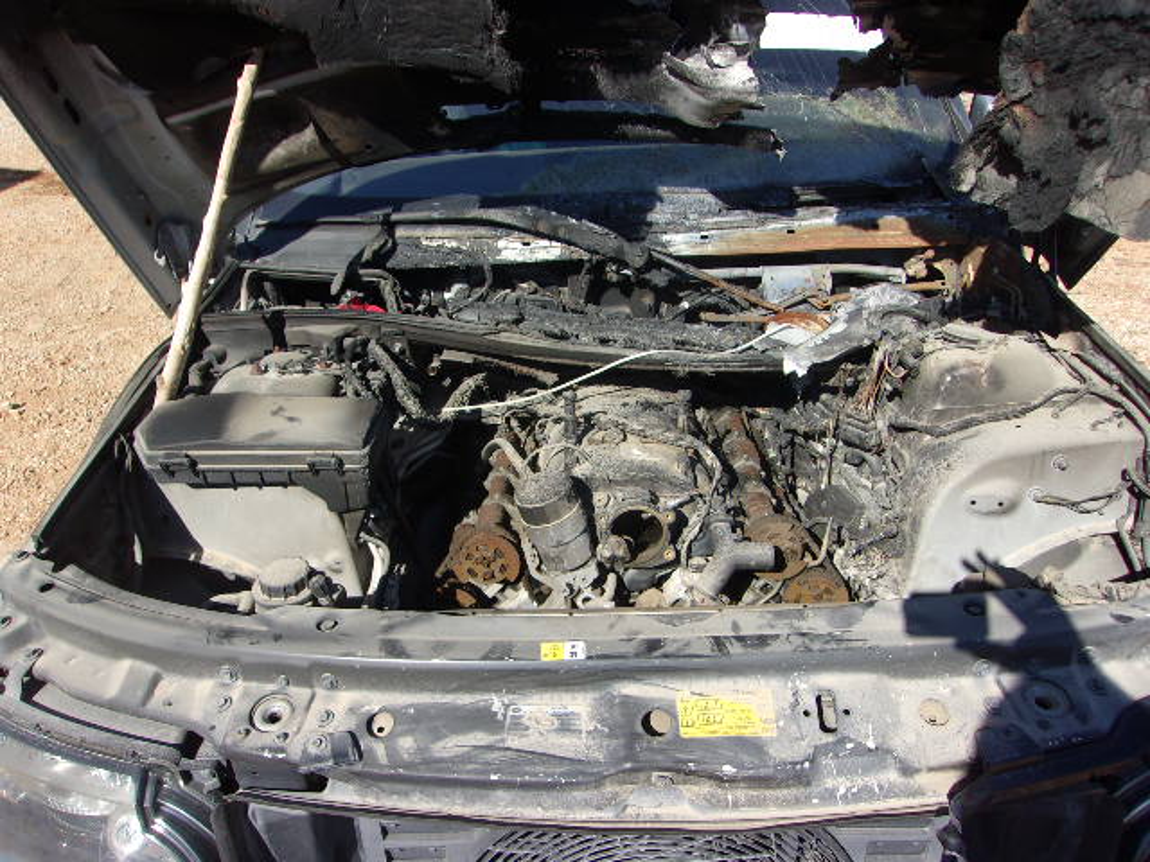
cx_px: 575
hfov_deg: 65.3
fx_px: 897
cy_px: 431
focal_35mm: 27
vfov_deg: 51.4
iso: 80
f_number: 10.4
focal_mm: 4.9
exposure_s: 1/70
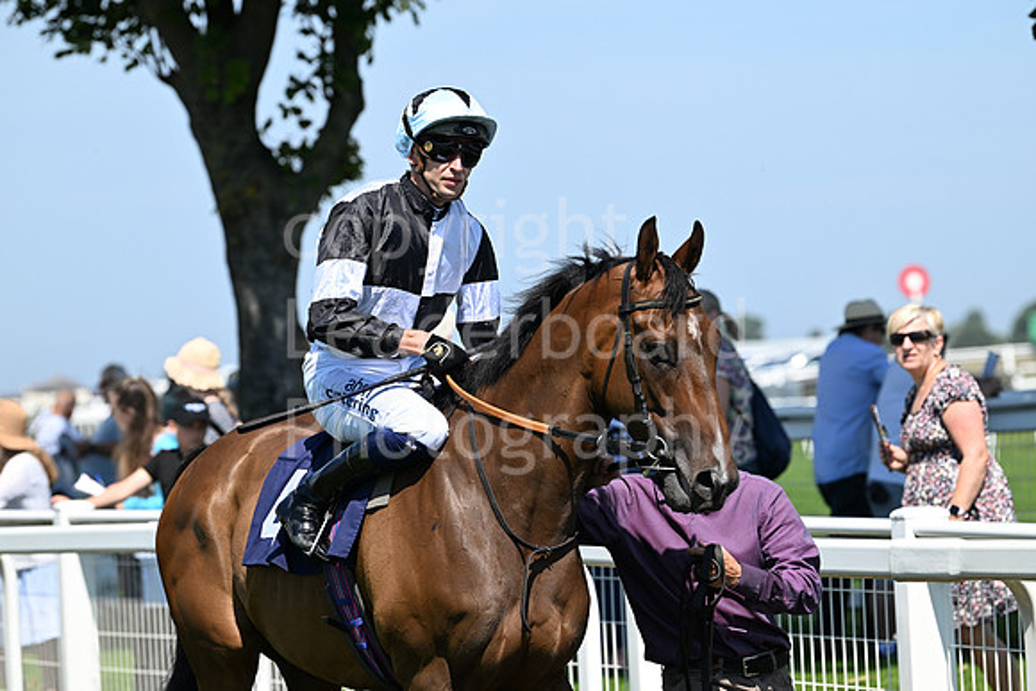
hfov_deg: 10.8
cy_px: 346
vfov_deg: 7.2
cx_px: 518
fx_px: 5469
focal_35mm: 190
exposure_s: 1/2000
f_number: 5.6
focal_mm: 190
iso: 400
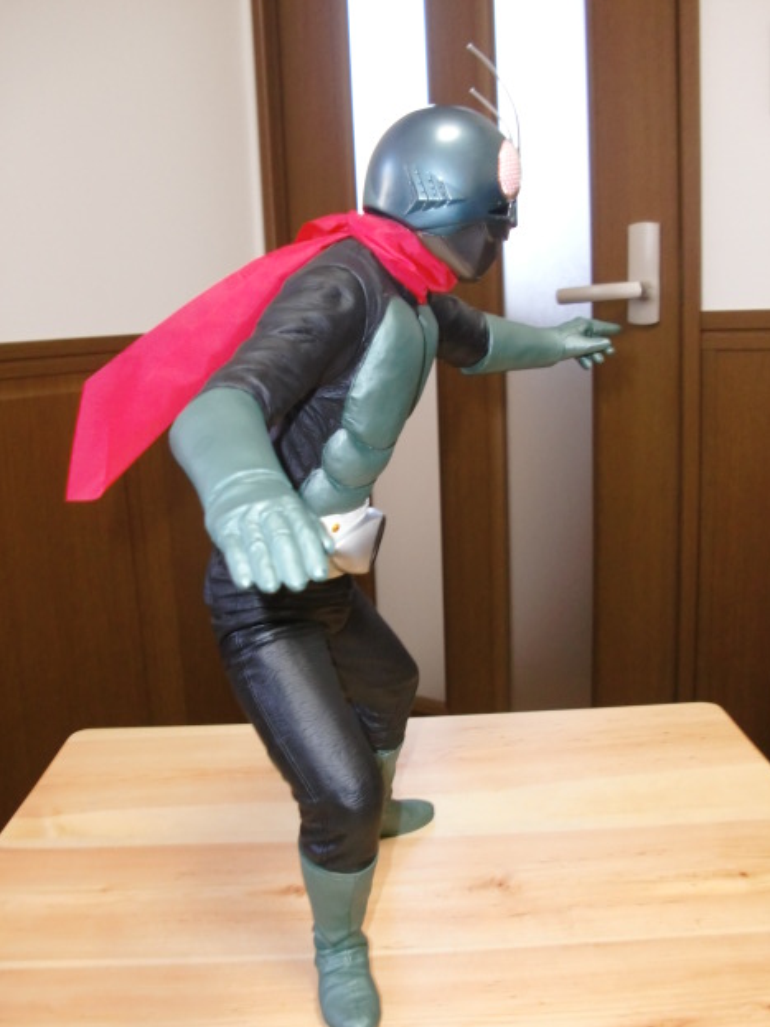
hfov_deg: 38.7
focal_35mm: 37
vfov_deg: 50.1
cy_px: 526
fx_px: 1098
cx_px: 383
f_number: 2.8
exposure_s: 1/40
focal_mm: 6.3
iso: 320
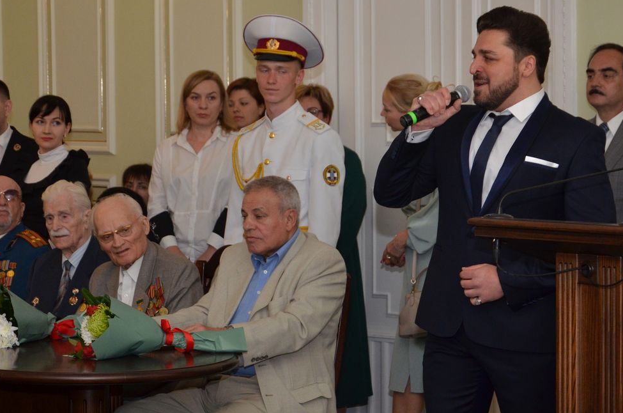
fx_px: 1934
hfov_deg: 18.3
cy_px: 178
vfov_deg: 12.2
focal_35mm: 112
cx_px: 326
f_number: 5.6
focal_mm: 52
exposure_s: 1/200
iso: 640
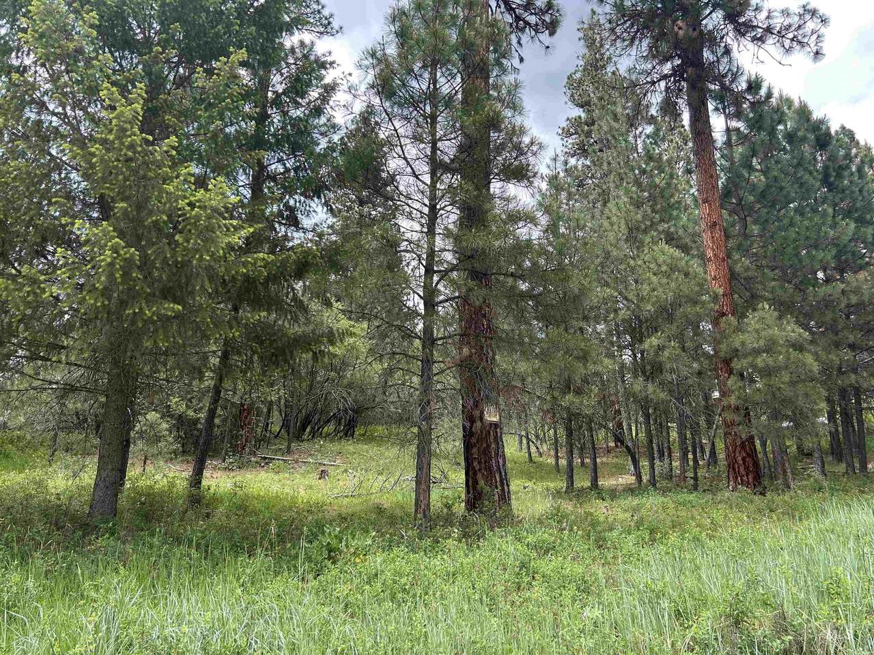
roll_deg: -0.9
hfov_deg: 67.3
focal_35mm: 26
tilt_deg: +20.4
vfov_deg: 53.1
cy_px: 328
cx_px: 437
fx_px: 656
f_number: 1.5
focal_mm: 5.7
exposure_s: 1/827
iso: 50
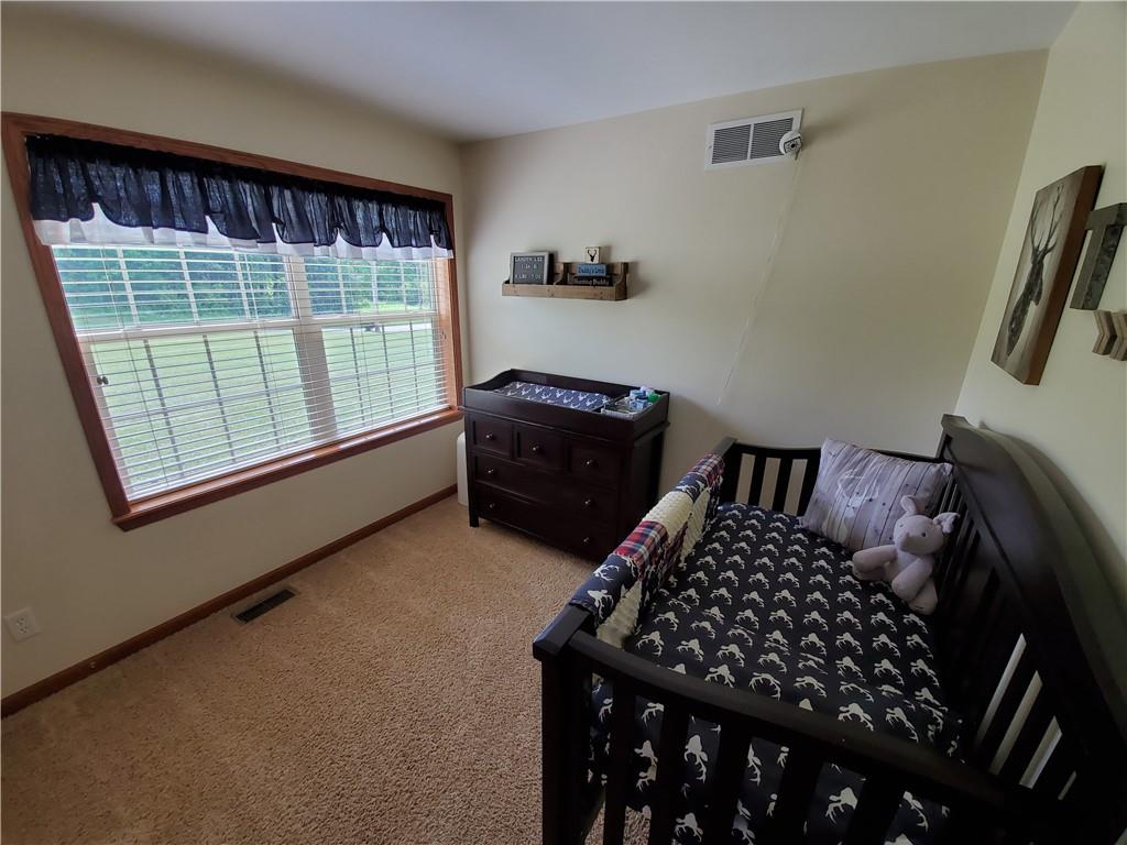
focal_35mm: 13
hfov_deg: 106.2
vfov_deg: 89.9
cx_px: 564
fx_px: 423
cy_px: 422
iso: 64
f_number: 2.2
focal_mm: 1.8
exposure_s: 1/42
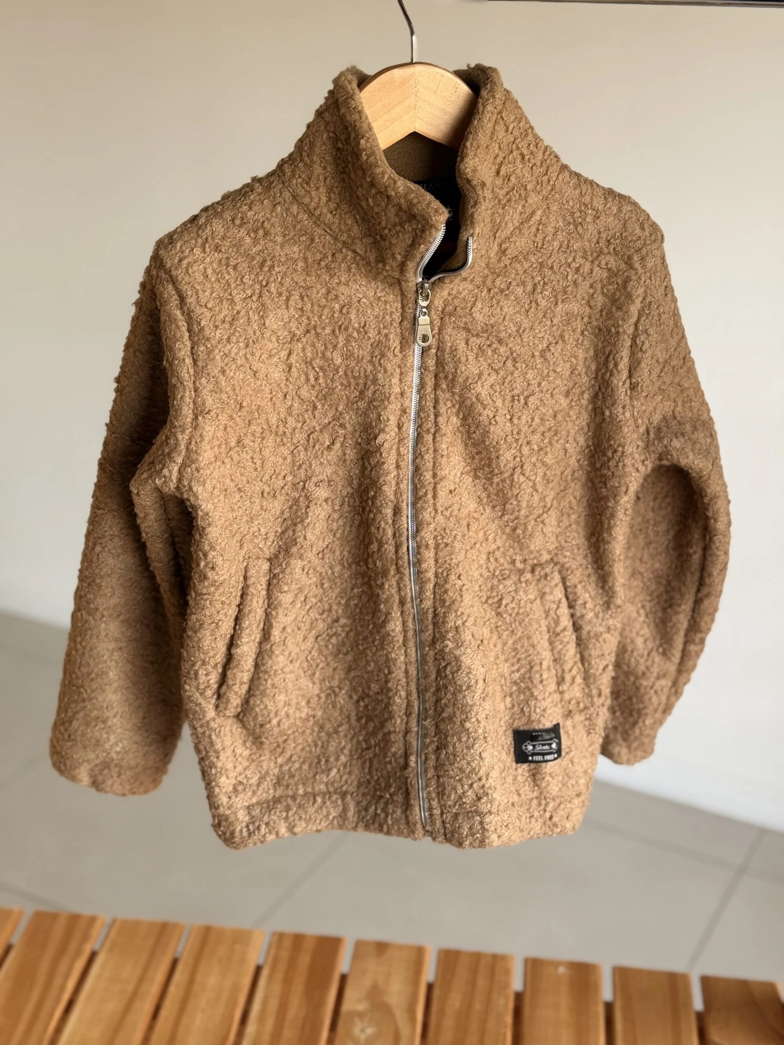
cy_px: 522
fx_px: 1450
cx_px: 392
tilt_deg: -22.2
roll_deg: -0.4
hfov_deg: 30.3
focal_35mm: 48
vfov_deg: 39.7
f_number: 1.78
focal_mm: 6.76
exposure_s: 1/122
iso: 50
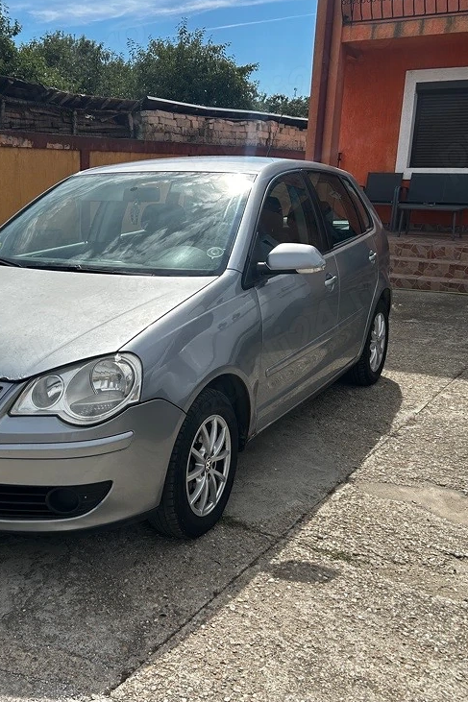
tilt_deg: -15.8
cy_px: 353
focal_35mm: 37
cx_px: 106
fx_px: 722
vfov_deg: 51.9
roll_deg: +0.1
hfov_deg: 35.0
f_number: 1.5
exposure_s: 1/5076
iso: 50
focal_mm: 5.7
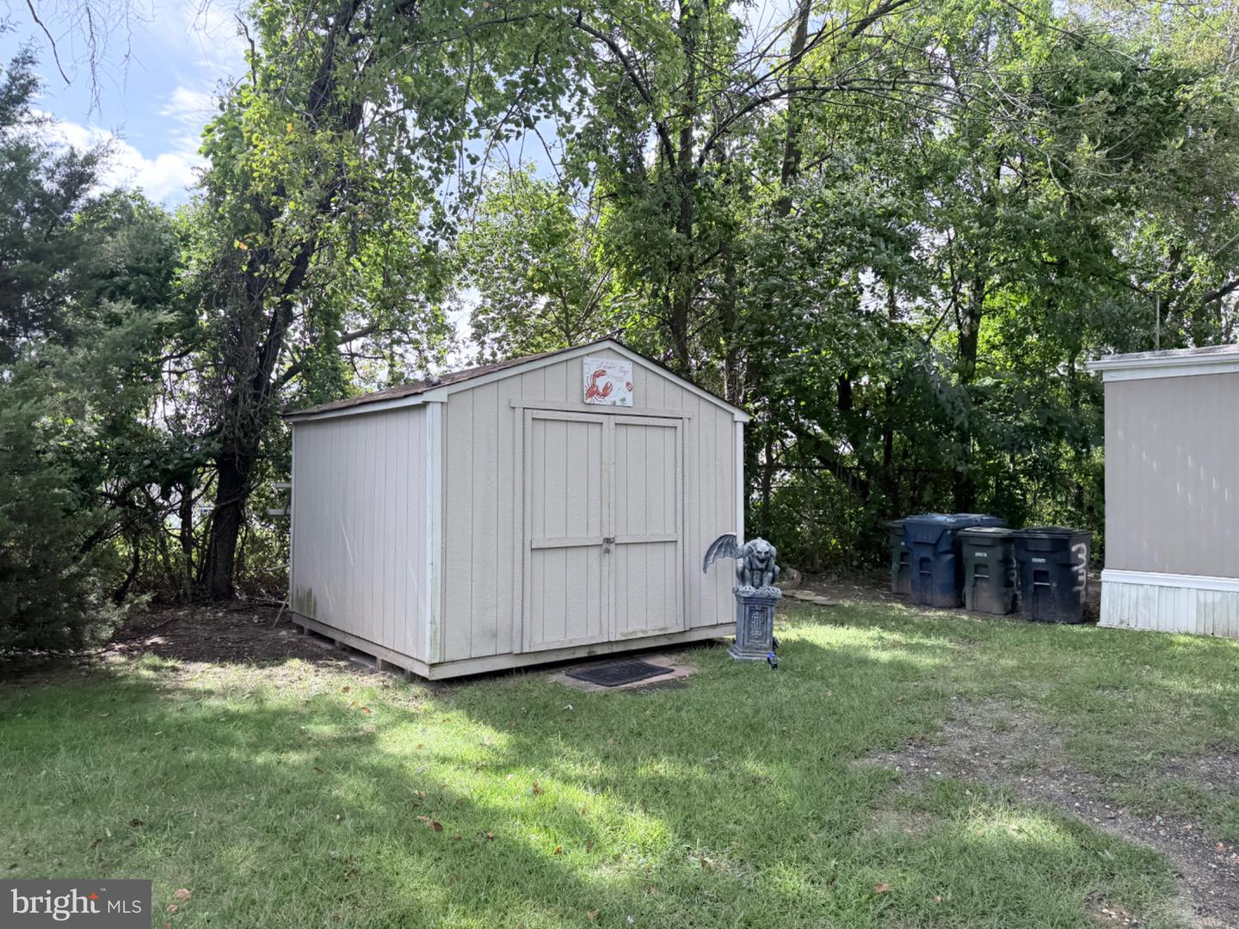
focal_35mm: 24
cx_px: 620
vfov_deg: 56.8
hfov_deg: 71.6
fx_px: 859
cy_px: 464
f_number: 1.78
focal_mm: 6.76
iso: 100
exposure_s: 1/1211
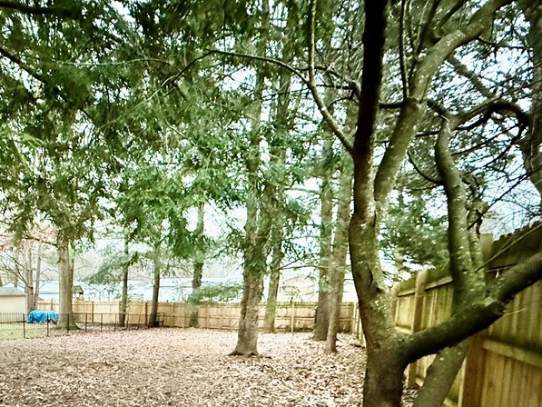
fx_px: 376
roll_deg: -0.2
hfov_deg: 66.0
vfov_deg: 53.1
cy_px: 326
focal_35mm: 24
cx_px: 120
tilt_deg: -5.5
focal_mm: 2.22
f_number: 2.2
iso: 1250
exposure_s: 1/40
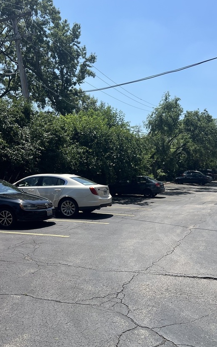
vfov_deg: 53.5
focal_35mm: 36
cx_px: 159
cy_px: 212
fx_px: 341
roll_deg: +0.0
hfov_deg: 34.7
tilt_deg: -7.3
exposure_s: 1/4274
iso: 50
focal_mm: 5.7
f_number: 1.5
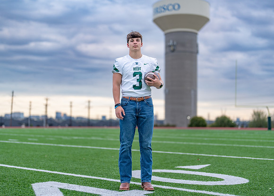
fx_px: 416
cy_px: 98
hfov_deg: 36.5
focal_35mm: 53
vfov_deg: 26.5
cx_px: 137
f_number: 1.2
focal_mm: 50
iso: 320
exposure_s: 1/500
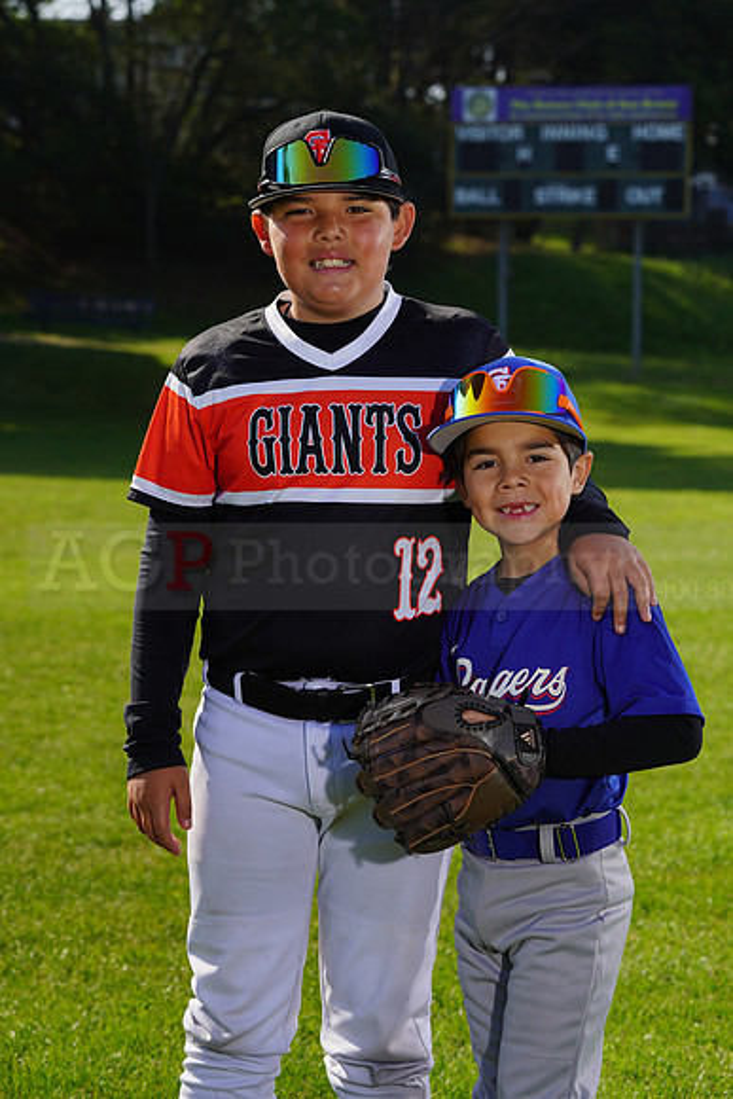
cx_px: 366
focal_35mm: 116
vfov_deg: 17.6
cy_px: 550
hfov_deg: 11.8
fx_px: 3540
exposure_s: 1/250
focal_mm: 116
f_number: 10
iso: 100
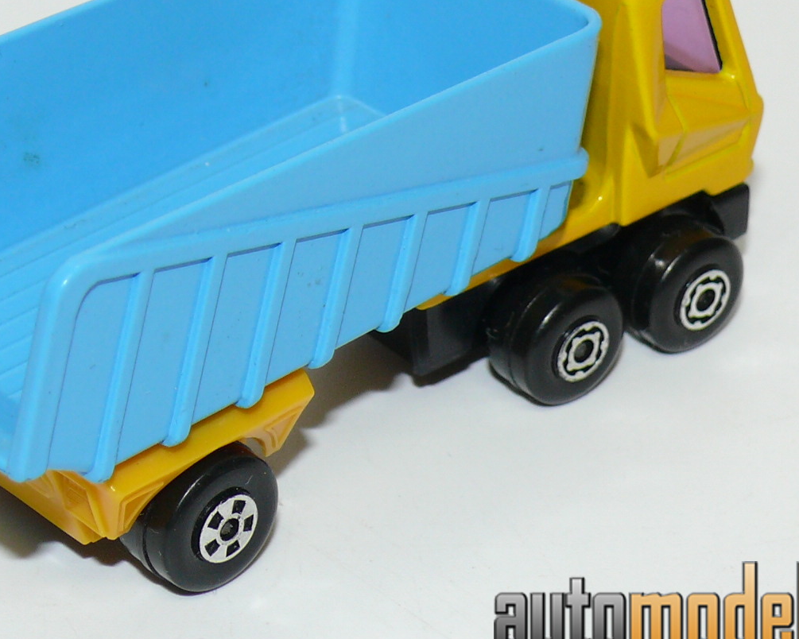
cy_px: 199
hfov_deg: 12.0
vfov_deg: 9.6
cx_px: 303
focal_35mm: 160
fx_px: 3784
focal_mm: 13.5
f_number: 4
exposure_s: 1/30
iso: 100
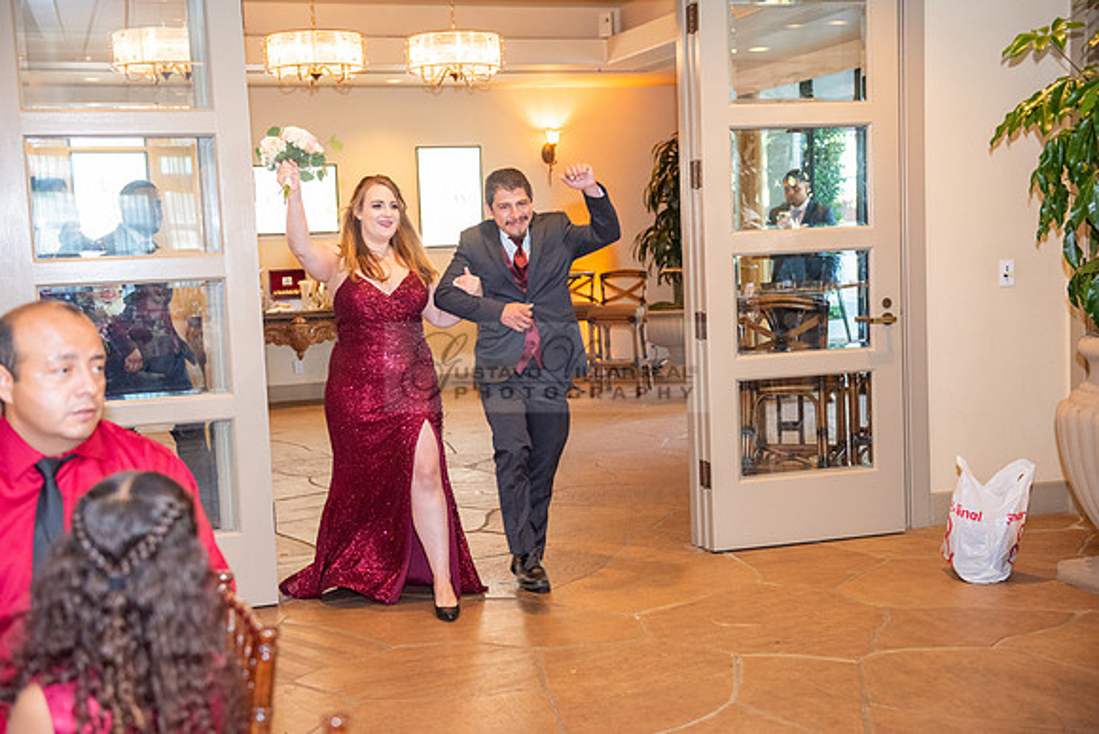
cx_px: 550
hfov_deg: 41.1
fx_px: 1466
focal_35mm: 48
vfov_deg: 28.1
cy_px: 367
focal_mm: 48
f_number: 3.5
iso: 1600
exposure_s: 1/125
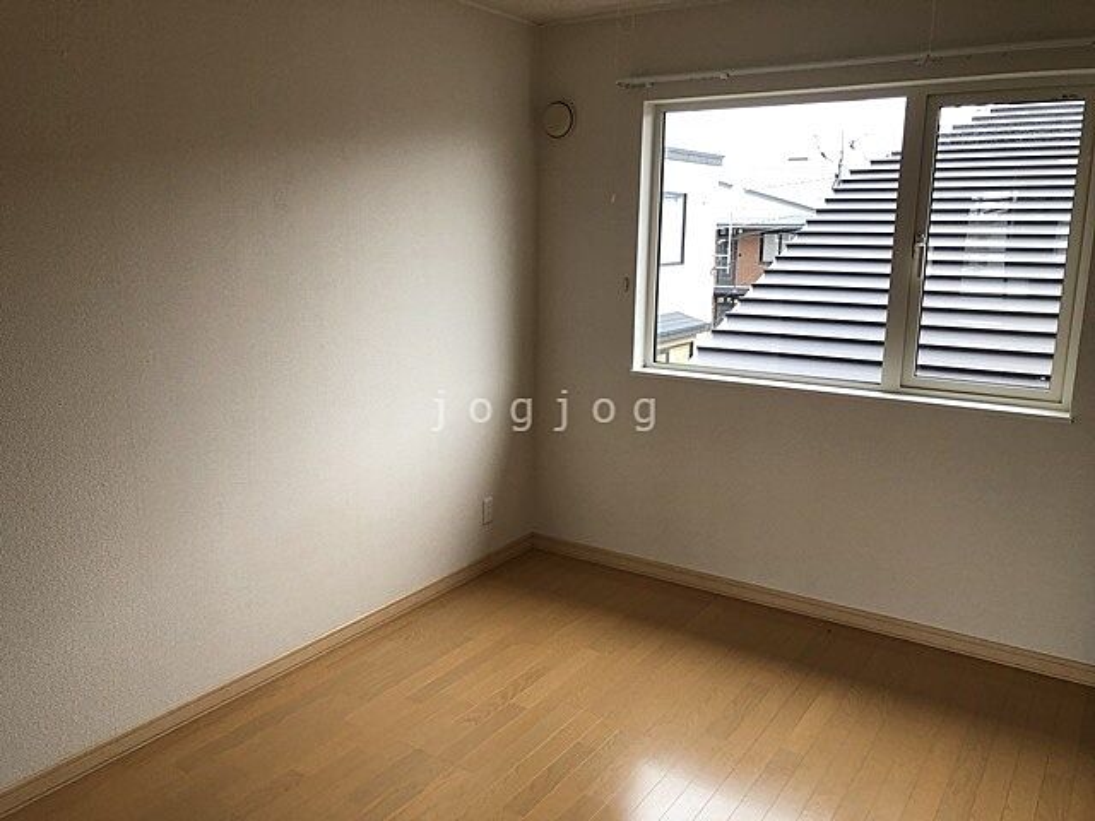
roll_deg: -0.5
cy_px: 410
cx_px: 548
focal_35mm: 28
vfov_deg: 49.7
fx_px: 886
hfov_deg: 63.4
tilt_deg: -12.0
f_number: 1.8
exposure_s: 1/50
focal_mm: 3.99
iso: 25
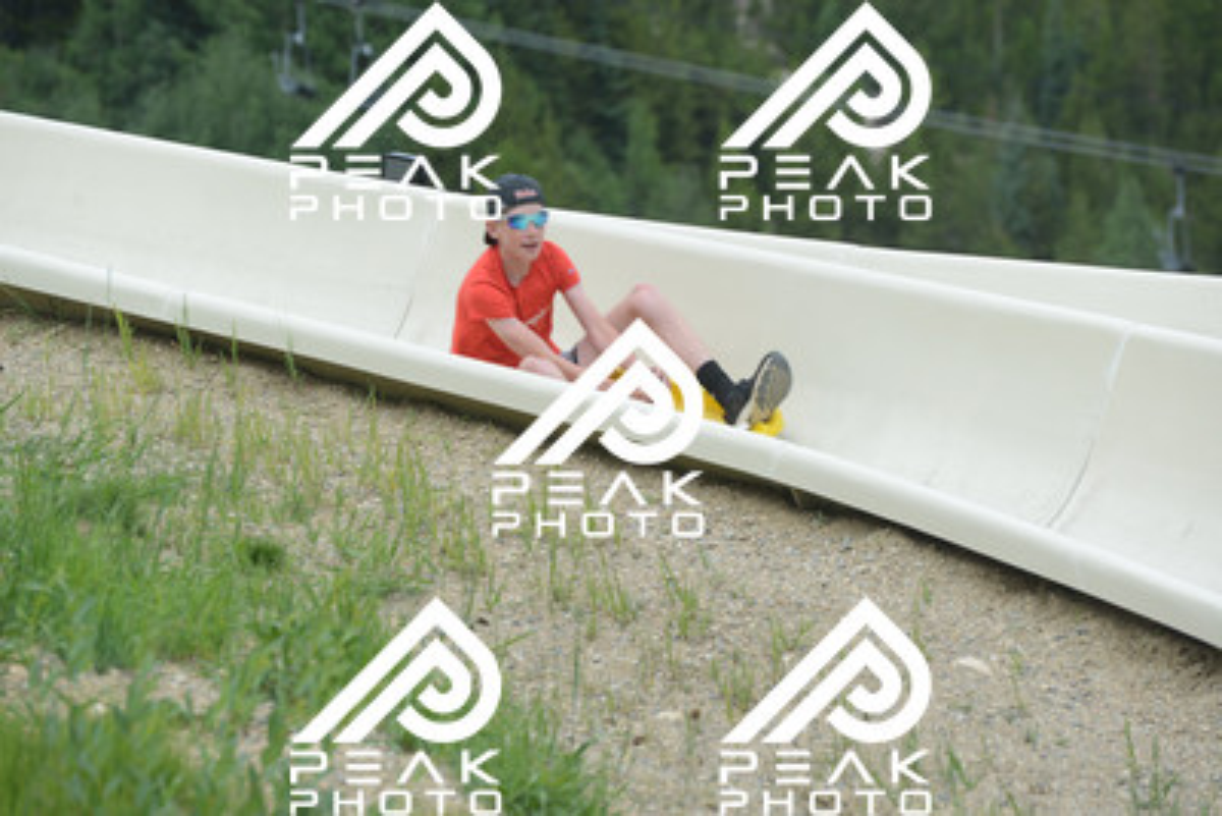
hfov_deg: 10.5
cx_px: 611
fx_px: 6621
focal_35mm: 195
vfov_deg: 7.0
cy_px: 408
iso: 320
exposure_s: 1/640
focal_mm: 195
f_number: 6.3
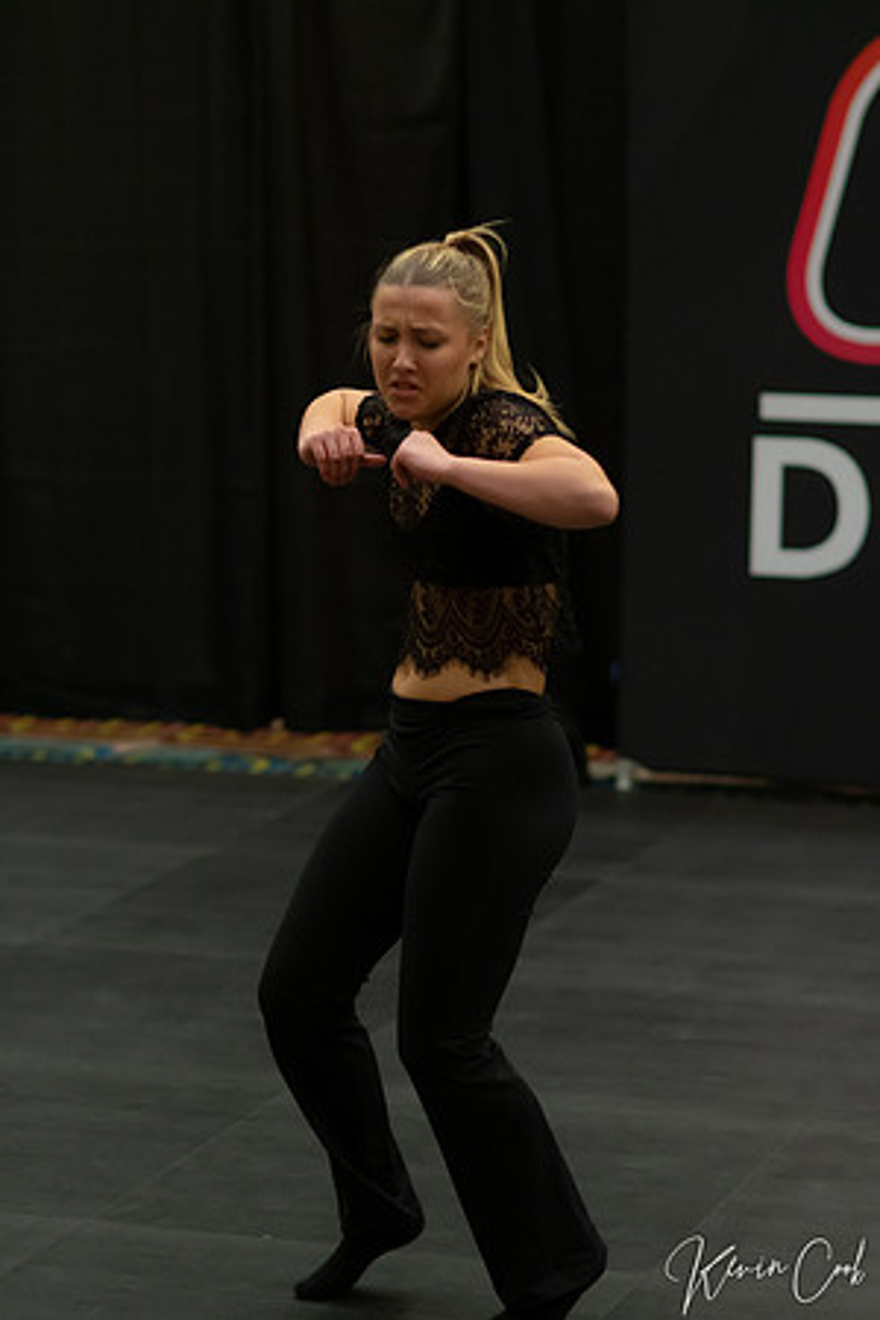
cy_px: 660
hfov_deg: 10.8
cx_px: 440
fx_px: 4656
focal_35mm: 127
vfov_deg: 16.1
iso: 1250
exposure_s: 1/640
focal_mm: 85
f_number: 2
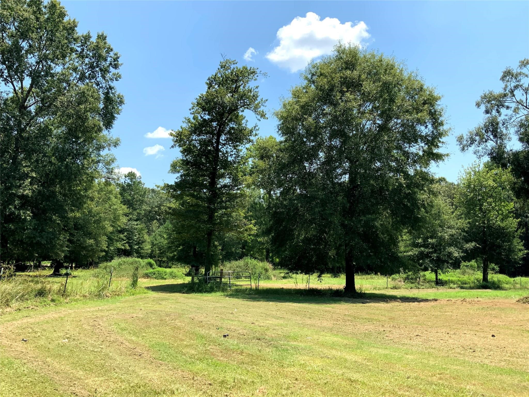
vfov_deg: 48.2
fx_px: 443
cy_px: 198
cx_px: 264
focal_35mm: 29
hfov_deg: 61.7
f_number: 1.8
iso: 16
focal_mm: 3
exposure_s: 1/1412
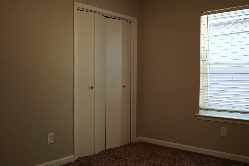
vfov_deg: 35.0
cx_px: 124
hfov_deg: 50.7
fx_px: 263
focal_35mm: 38
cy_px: 83
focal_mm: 38
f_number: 4
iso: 1250
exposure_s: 1/60
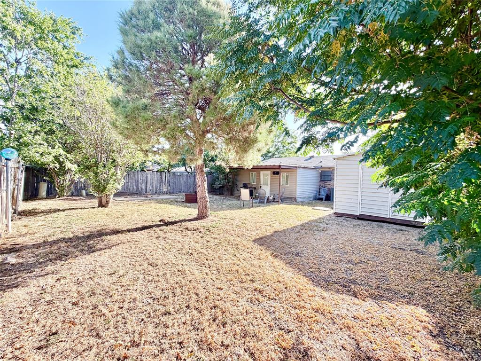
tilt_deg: -0.3
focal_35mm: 14
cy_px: 180
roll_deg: -1.8
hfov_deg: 102.1
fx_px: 195
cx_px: 240
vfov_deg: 85.7
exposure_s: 1/209
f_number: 2.2
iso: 50
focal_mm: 2.22
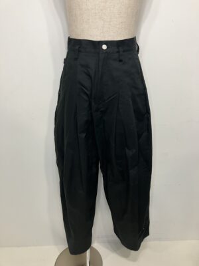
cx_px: 100
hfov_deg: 49.7
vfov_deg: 63.4
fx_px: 215
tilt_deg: -19.6
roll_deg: +1.5
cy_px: 133
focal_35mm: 28
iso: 160
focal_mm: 3.99
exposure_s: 1/50
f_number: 1.8
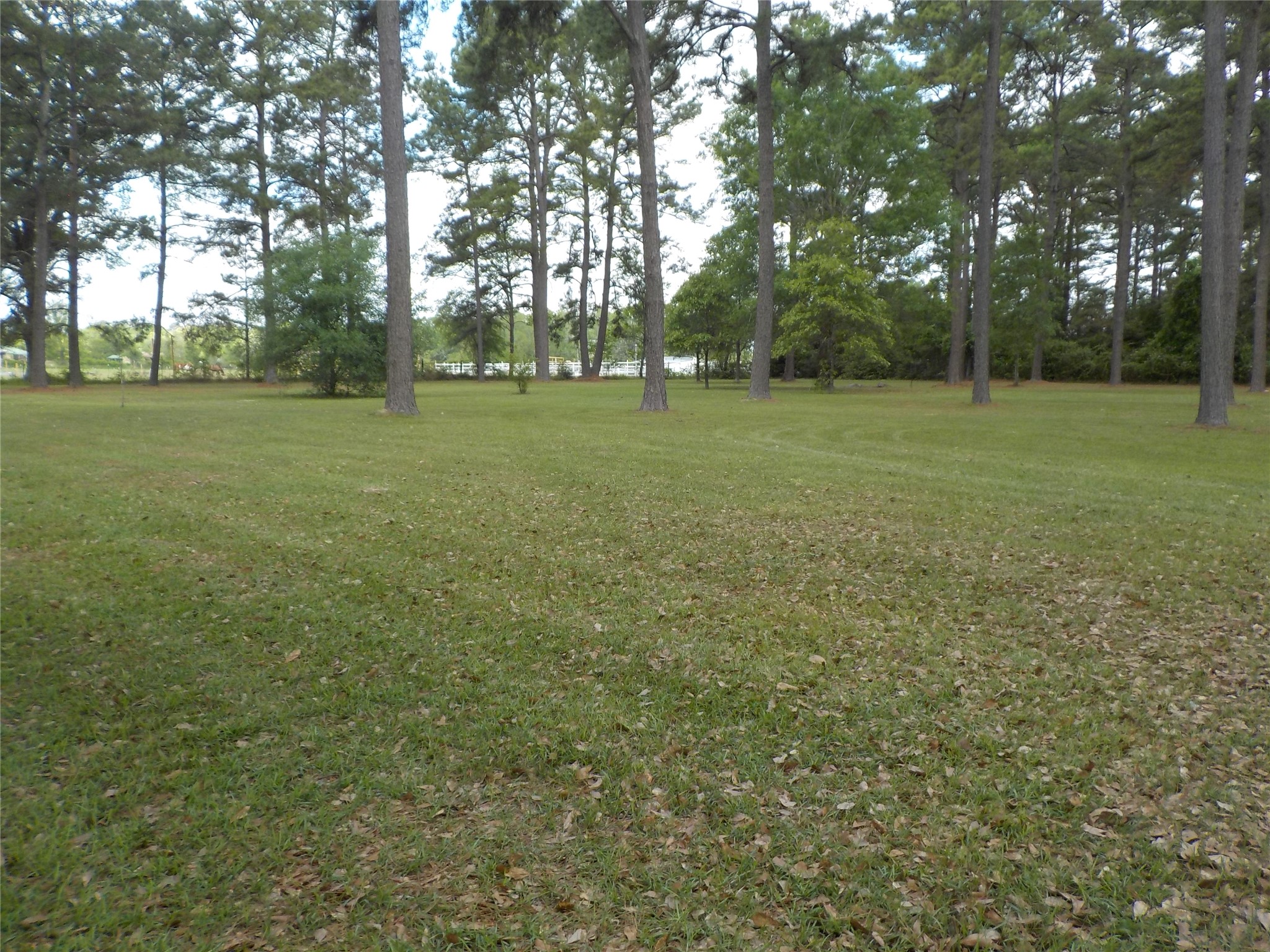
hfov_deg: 60.0
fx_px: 1101
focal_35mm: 30
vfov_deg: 46.8
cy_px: 476
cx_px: 635
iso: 125
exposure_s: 1/250
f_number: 3.3
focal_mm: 4.1
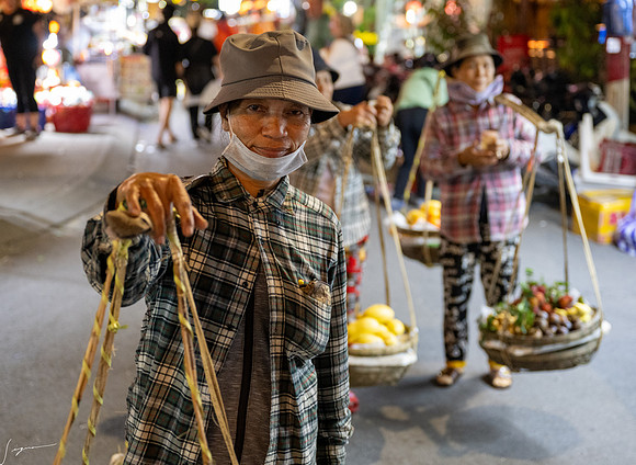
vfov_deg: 26.0
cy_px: 202
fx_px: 1006
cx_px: 326
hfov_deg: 35.1
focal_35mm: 55
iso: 3200
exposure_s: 1/100
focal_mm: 46
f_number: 2.8
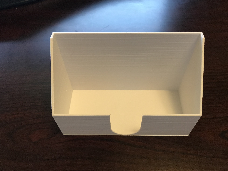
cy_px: 85
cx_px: 117
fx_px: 191
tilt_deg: -54.5
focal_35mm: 29
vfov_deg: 48.2
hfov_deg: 61.6
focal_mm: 3.99
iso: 100
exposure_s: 1/12
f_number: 1.8
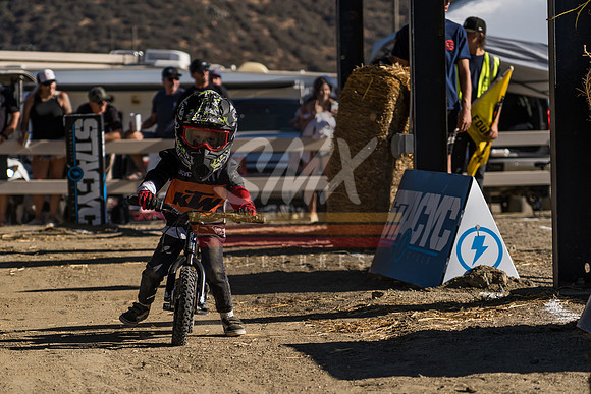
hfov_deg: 13.1
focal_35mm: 157
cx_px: 296
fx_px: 2578
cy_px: 197
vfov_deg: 8.7
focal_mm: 105
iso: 125
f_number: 4
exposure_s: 1/2000
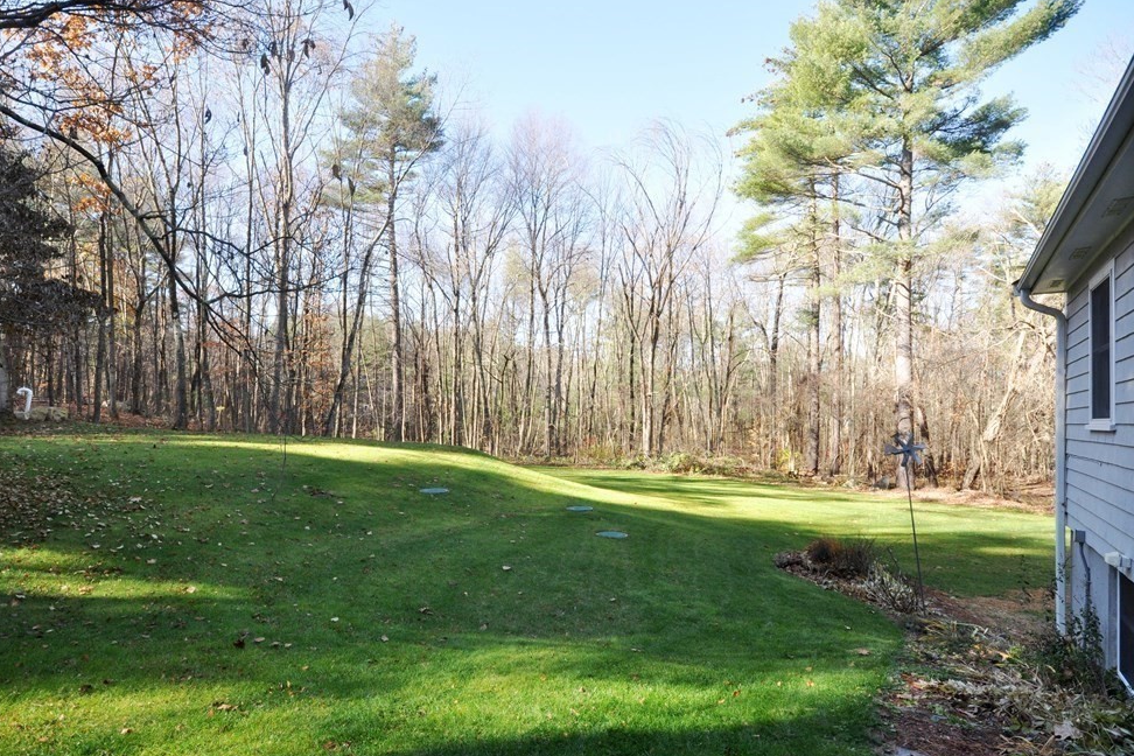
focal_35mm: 21
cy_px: 394
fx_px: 647
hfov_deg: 82.5
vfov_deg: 60.6
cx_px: 555
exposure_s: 1/100
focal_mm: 13
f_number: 8
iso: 400
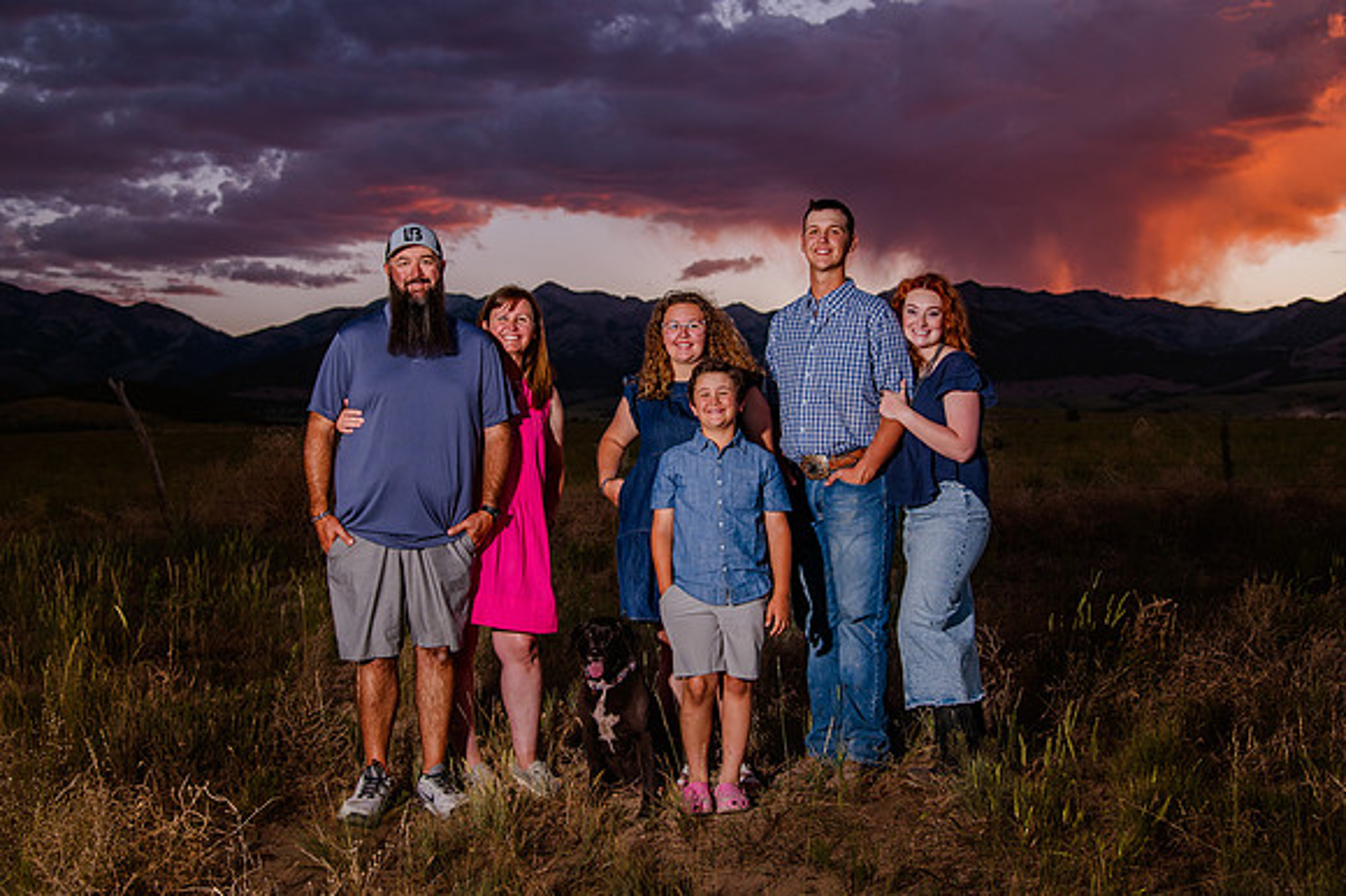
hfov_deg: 43.5
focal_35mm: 45
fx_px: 1688
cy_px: 392
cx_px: 691
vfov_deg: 29.7
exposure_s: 1/160
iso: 200
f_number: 5
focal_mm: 40
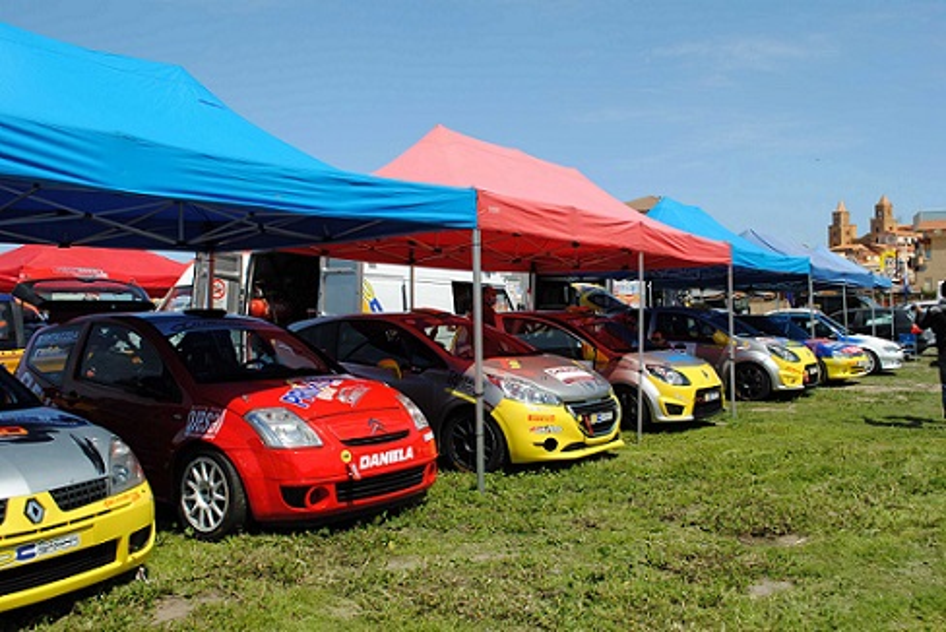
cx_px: 473
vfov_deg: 40.0
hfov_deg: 57.2
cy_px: 316
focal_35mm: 33
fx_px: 868
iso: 100
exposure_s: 1/320
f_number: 7.1
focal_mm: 22
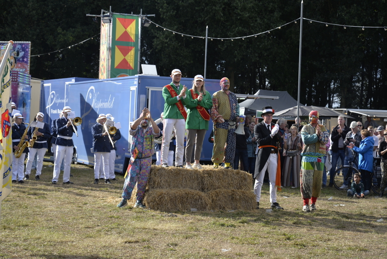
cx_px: 194
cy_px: 130
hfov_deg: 23.9
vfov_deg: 16.1
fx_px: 914
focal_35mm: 85
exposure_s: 1/500
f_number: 5.6
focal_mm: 85
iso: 200
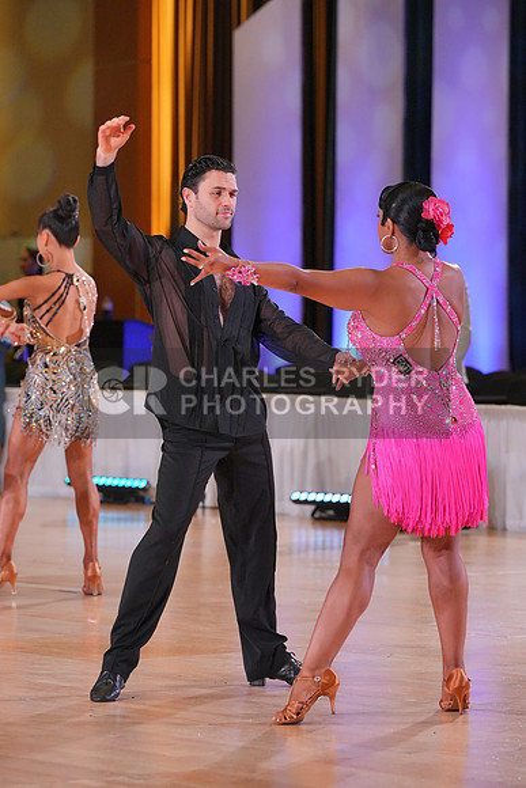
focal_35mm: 182
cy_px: 394
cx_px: 263
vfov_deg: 11.3
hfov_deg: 7.5
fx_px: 3986
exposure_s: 1/400
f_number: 5.6
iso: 4000
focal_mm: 182
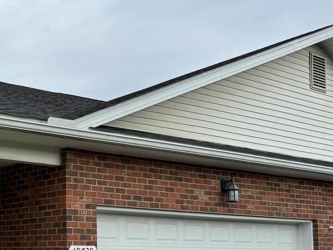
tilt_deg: +4.7
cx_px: -11
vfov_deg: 25.5
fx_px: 539
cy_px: 213
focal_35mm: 56
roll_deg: -0.1
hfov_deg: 31.4
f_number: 1.78
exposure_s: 1/1980
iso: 80
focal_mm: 6.86
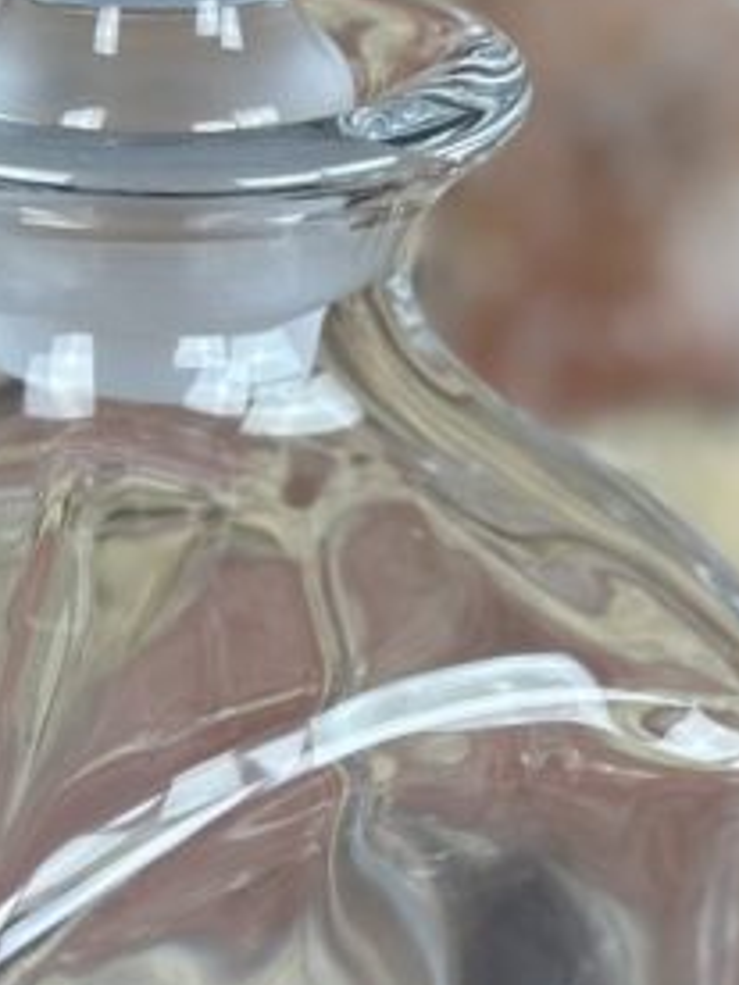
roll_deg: +2.0
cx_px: 207
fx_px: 5067
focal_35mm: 178
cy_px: 864
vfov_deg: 11.0
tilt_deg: -24.7
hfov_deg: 8.3
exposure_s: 1/100
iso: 80
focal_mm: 6.86
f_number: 1.78
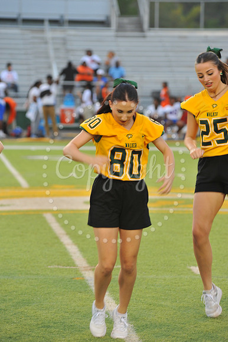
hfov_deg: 6.9
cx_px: 114
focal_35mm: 200
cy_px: 171
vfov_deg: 10.3
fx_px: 1902
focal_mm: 200
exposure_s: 1/100
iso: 1000
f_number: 6.3
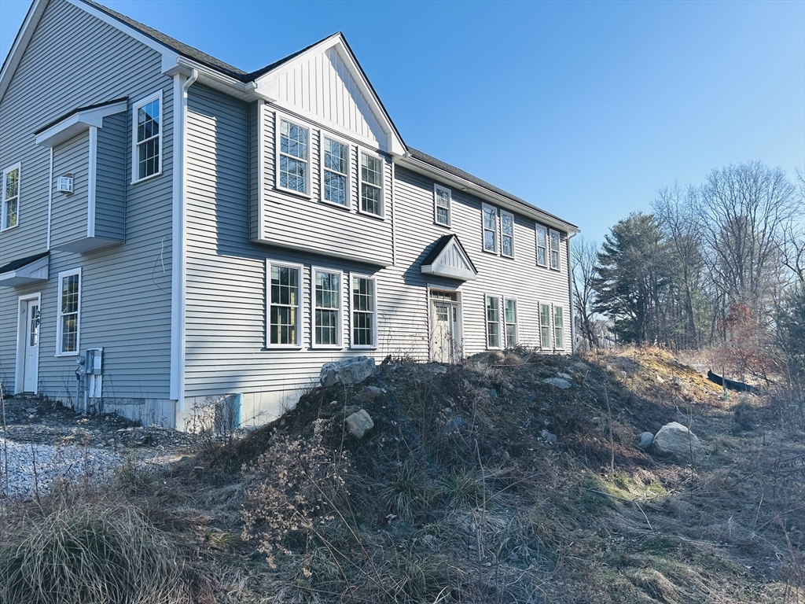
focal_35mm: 26
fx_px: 605
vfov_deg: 53.1
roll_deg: +3.0
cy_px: 302
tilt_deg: +5.4
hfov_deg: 67.3
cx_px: 402
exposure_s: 1/3356
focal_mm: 5.7
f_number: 1.5
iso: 50
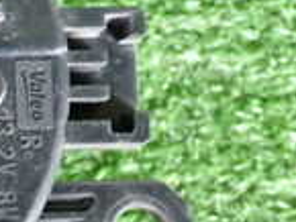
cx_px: -218
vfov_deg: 9.5
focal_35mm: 157
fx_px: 1344
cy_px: 96
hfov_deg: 11.7
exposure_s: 1/40
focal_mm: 6.83
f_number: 2.7
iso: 800
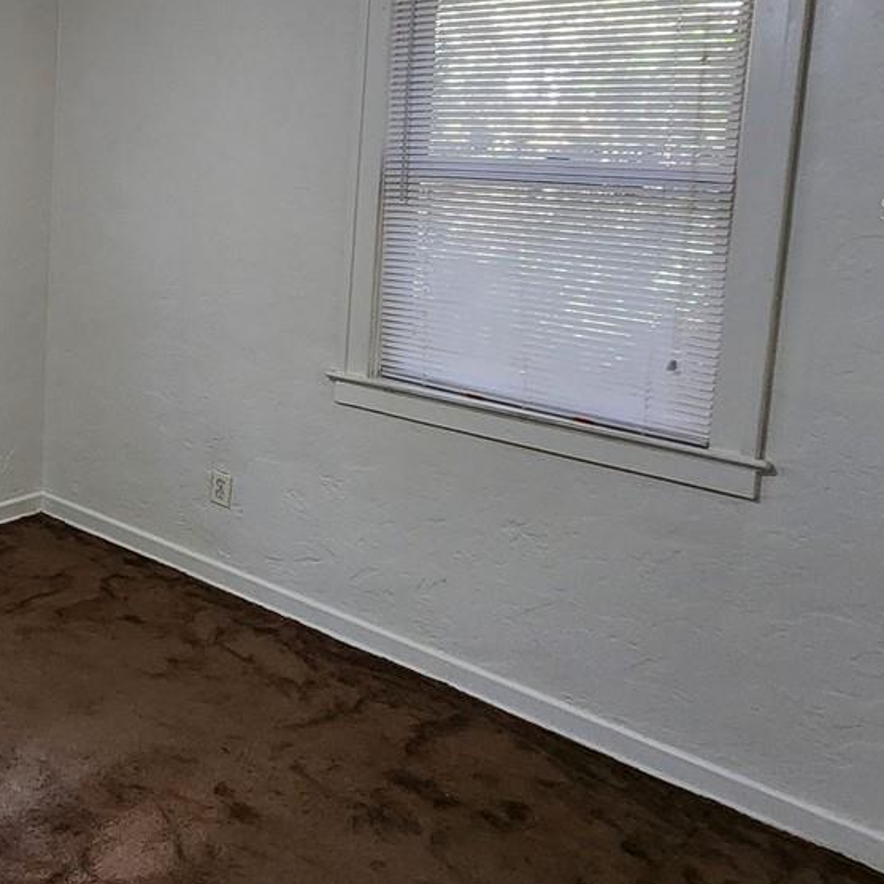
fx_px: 953
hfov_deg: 35.6
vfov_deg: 47.6
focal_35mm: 33
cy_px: 208
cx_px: -240
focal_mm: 2.2
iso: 320
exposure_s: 1/60
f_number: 2.2
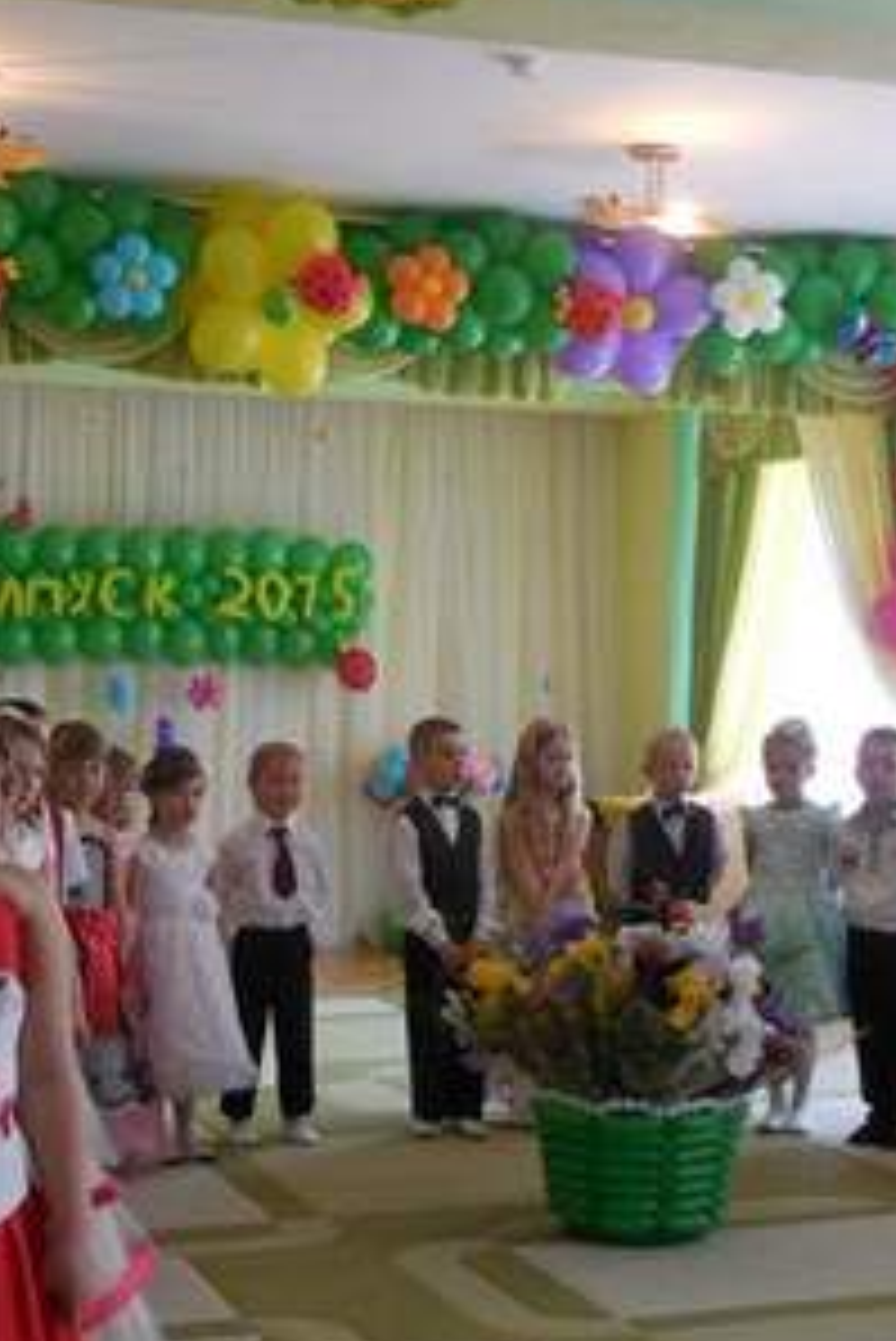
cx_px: 477
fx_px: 2498
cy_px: 670
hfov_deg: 20.3
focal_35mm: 67
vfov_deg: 30.1
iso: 220
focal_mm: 7.1
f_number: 3.6
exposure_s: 1/30
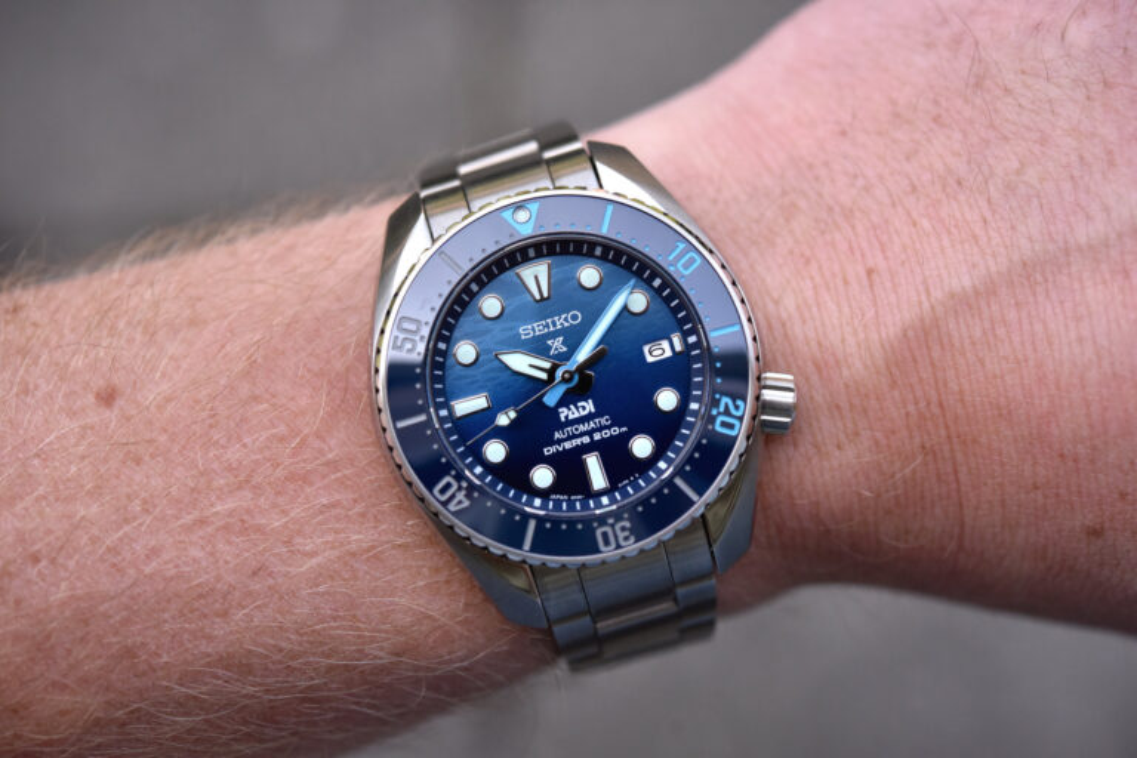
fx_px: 1895
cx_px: 568
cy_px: 379
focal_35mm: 60
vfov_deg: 22.6
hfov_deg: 33.4
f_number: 5.6
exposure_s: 1/4000
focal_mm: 60
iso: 2000
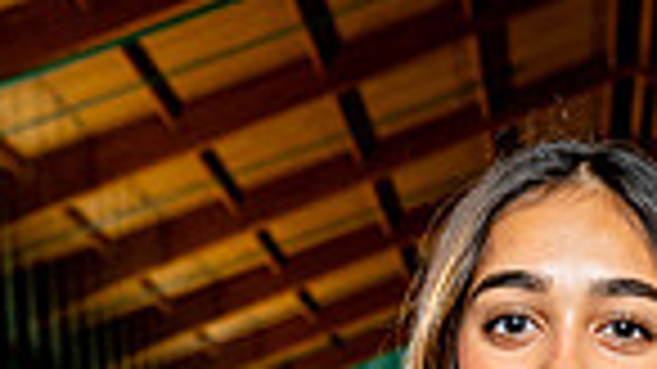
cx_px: 616
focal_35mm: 123
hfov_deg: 17.1
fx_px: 2142
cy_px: 927
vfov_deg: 8.8
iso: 640
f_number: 6.3
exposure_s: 1/250
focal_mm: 38
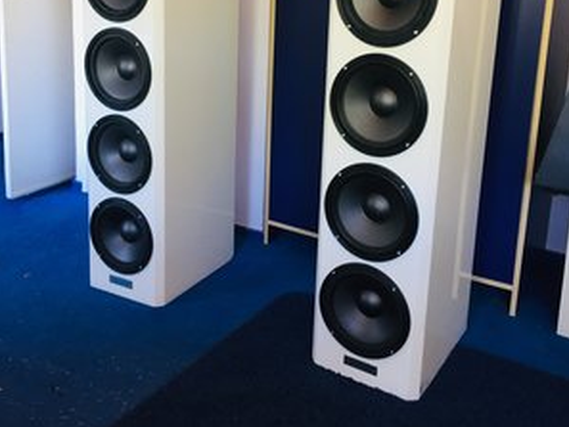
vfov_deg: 36.1
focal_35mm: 39
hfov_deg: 47.8
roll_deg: -1.6
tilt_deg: -10.3
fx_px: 641
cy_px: 111
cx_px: 285
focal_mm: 4.15
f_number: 2.2
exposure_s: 1/33
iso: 100
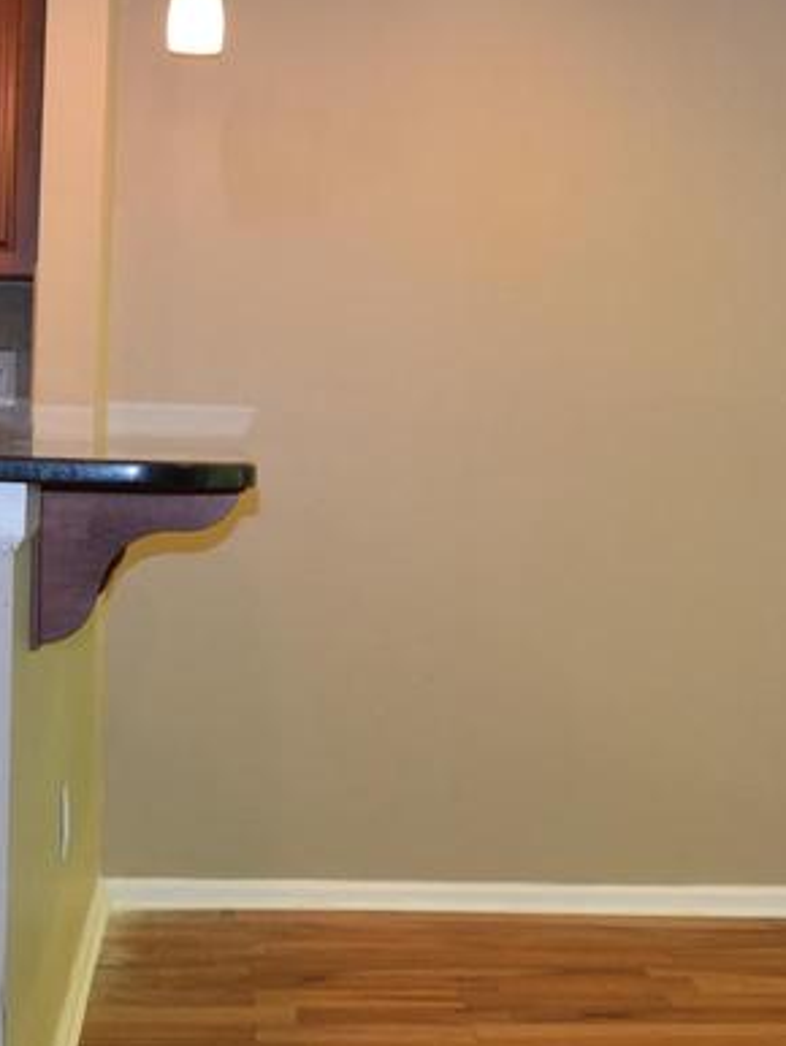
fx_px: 2428
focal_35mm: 80
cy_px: 514
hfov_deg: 18.4
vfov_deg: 24.3
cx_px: 455
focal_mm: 21
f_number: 4.5
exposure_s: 1/80
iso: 800
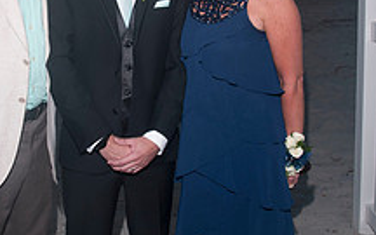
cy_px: 73
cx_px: 119
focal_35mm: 70
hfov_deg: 29.1
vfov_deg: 18.5
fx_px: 717
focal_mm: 22
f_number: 8
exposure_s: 1/250
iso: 100
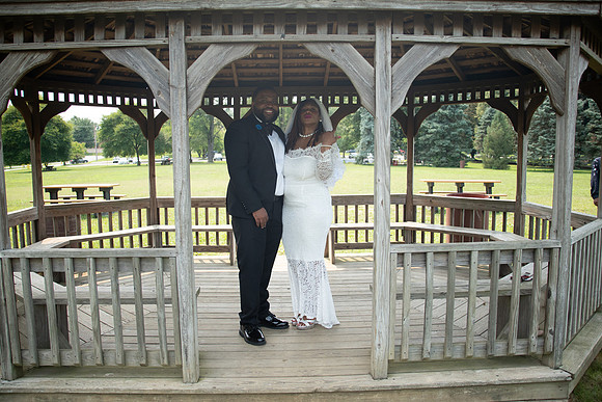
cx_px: 301
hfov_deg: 63.6
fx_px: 485
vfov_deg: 45.0
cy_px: 201
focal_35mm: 29
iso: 800
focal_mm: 28
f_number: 3.7
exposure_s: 1/1600
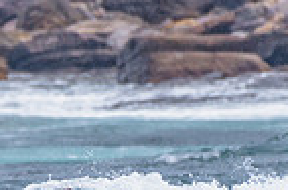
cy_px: 270
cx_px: -98
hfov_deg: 0.8
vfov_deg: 0.5
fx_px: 20027
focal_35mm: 2509
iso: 250
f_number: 5.6
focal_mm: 500
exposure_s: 1/2000
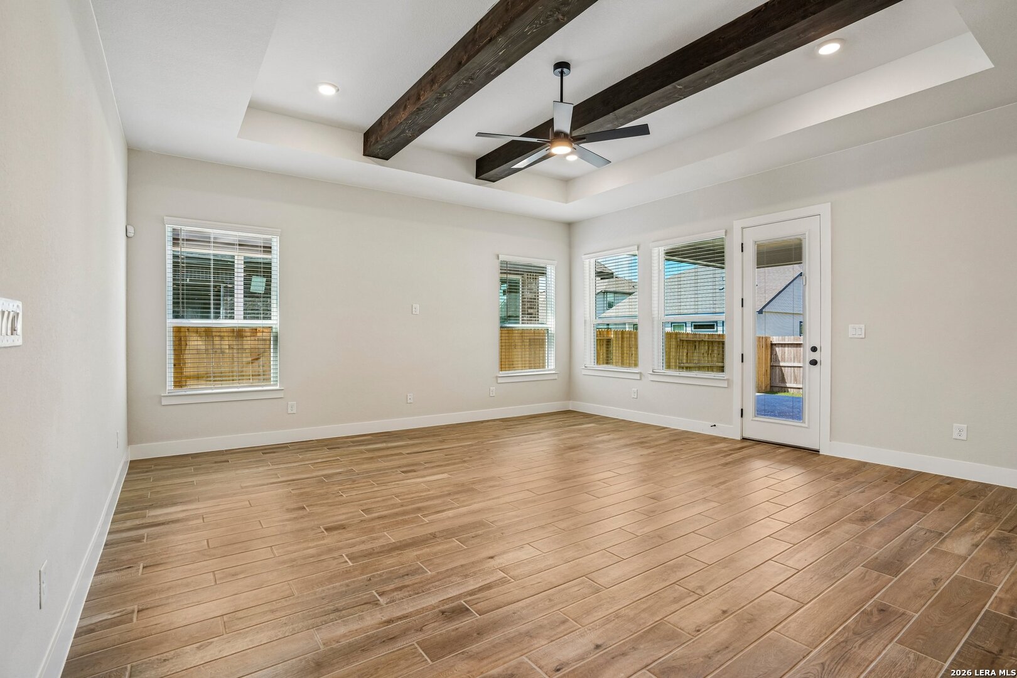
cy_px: 339
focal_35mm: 16
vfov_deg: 73.7
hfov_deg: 96.7
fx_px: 452
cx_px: 508
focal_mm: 16
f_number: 8
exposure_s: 1/45
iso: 400
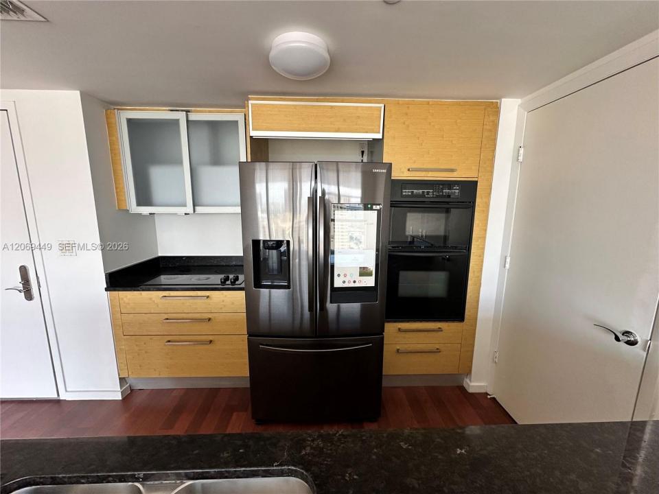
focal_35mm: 14
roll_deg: -0.5
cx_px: 330
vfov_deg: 85.7
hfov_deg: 102.1
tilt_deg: -9.0
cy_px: 247
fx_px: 267
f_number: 2.2
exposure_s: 1/99
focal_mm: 2.22
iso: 125
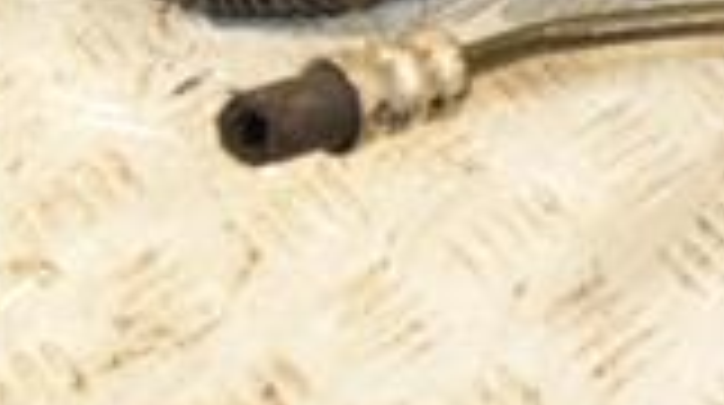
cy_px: -482
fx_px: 2473
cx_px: 1066
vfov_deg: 8.7
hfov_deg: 15.4
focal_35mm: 129
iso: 800
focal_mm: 22
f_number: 5.6
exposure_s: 1/200
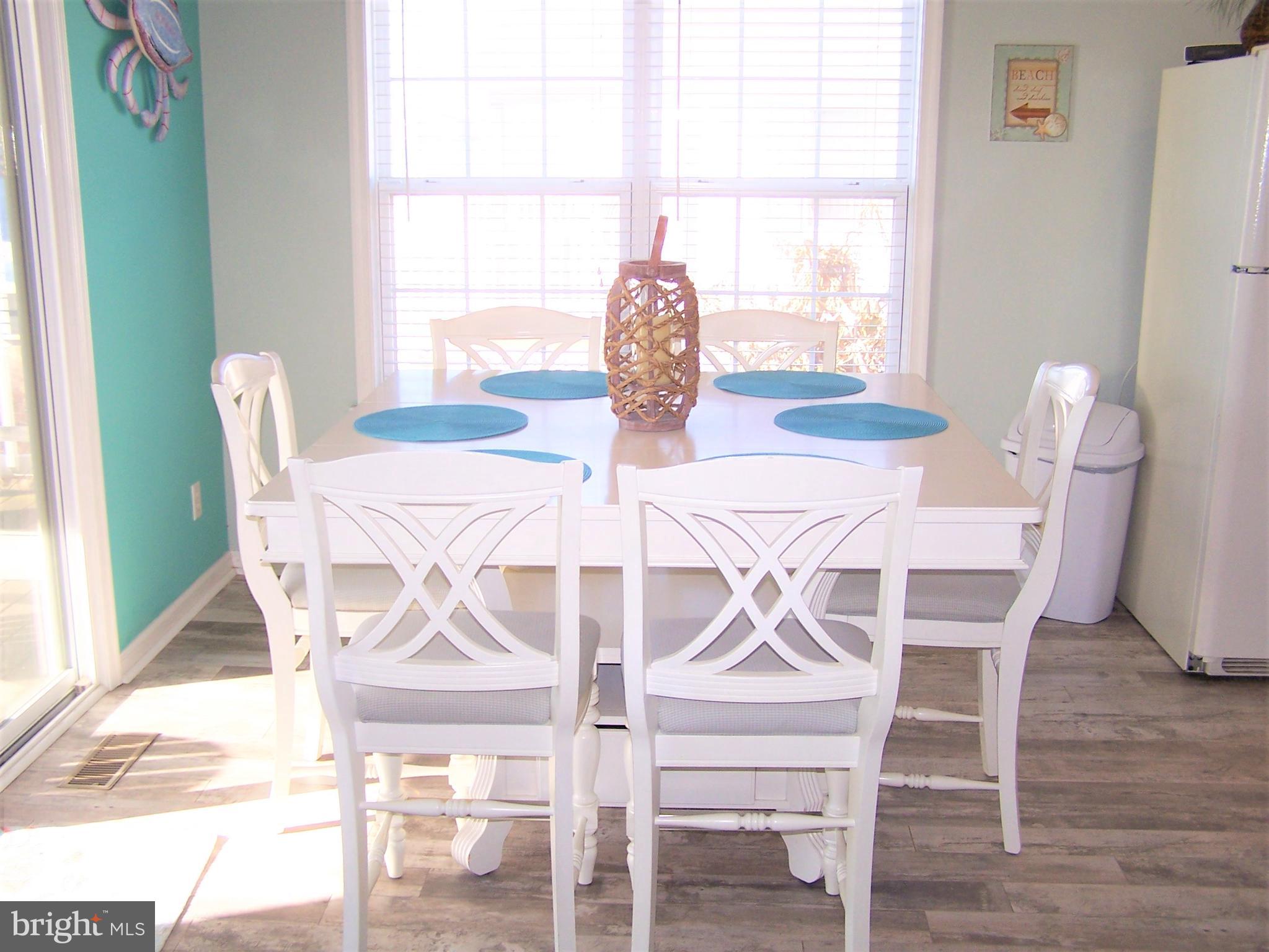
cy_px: 476
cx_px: 634
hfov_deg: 49.0
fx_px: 1393
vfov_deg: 37.7
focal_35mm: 38
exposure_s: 1/90
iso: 80
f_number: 2.8
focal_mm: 6.3
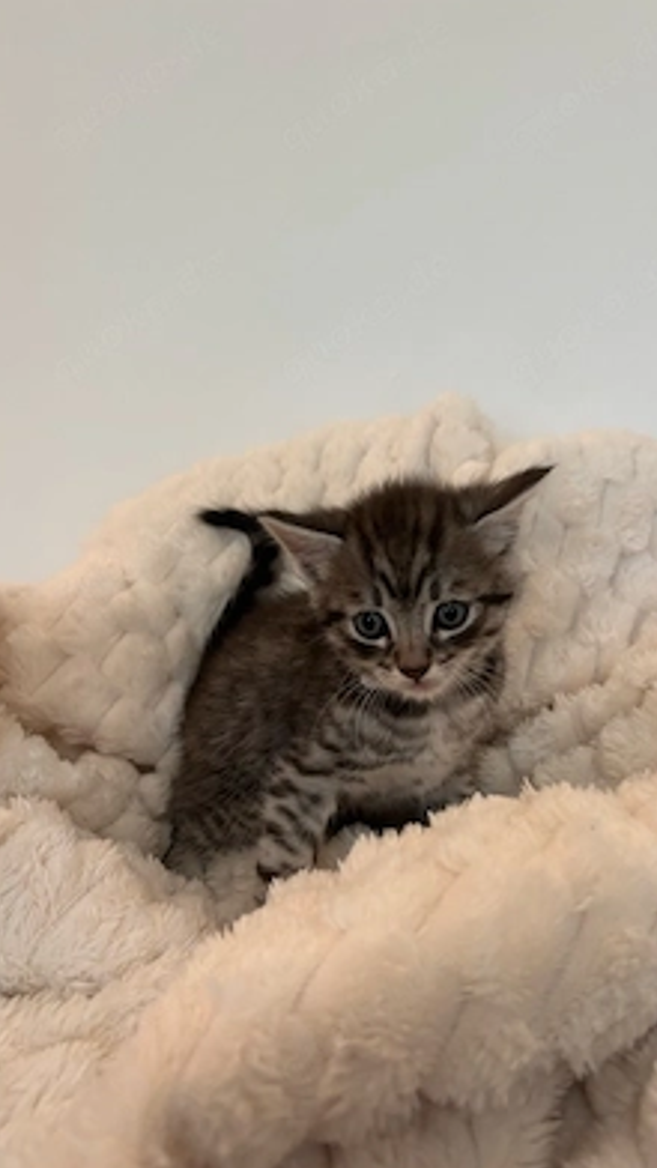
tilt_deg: -5.7
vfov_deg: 66.1
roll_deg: +2.9
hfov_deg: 39.8
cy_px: 583
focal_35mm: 29
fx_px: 898
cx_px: 430
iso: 125
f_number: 1.6
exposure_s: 1/51
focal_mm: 5.96
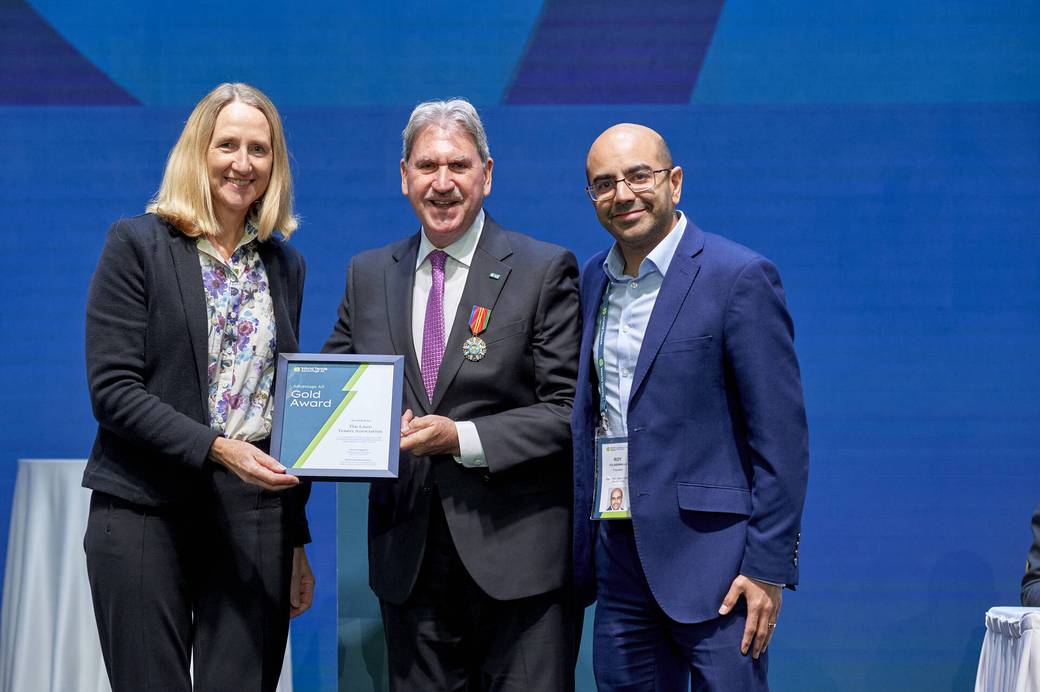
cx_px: 520
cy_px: 346
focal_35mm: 112
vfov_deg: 12.2
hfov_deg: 18.3
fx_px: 3234
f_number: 4
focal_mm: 112
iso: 2000
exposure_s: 1/250
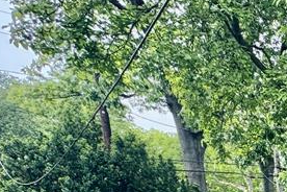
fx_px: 430
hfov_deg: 24.2
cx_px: 475
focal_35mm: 54
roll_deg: +1.5
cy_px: 330
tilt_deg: -10.2
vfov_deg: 19.7
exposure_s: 1/279
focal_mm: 2.22
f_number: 2.2
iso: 40
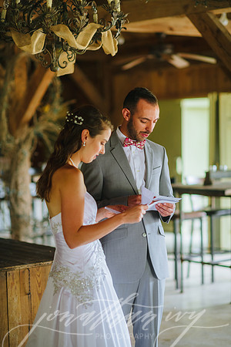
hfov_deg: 16.1
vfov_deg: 23.9
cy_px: 174
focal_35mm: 85
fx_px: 818
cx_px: 116
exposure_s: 1/200
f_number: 2
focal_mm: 85
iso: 500
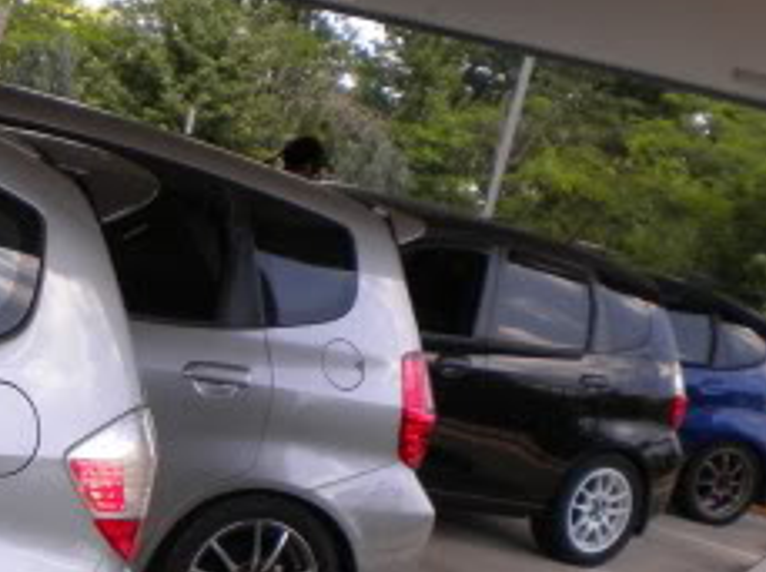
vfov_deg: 14.8
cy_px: 549
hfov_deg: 19.2
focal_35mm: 98
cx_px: -90
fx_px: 2165
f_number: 4.6
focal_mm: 6.3
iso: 113
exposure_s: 1/160
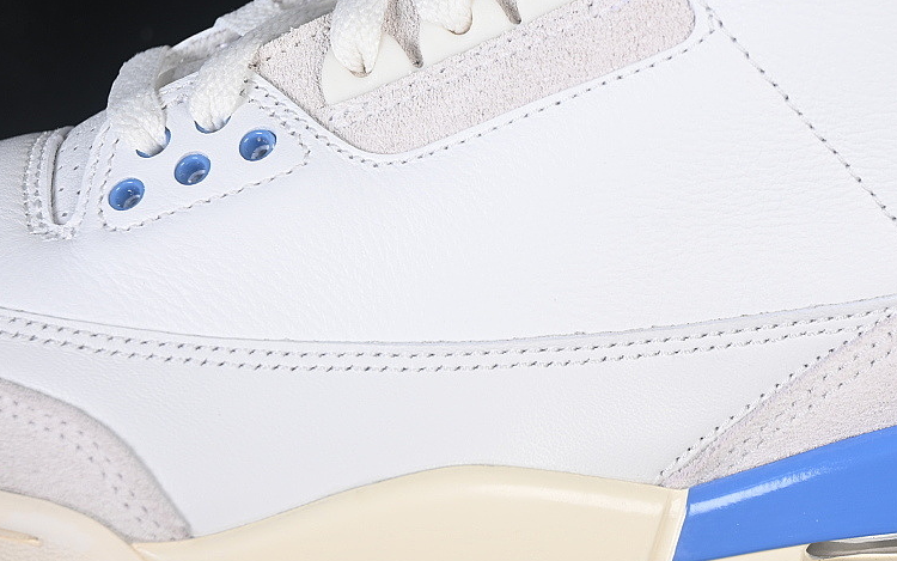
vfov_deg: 11.9
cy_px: 244
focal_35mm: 110
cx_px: 602
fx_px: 2689
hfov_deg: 18.9
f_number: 7.1
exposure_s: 1/80
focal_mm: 50
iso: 160
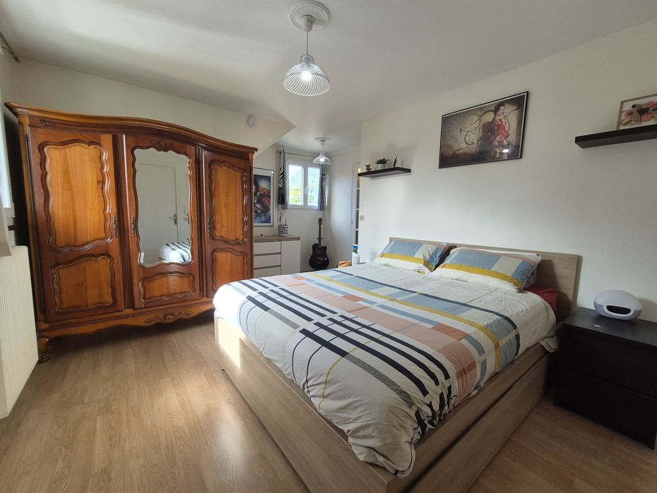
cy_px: 246
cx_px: 328
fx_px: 247
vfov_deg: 89.9
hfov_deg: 106.2
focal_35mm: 13
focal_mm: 2.2
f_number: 2.2
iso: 200
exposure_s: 1/359
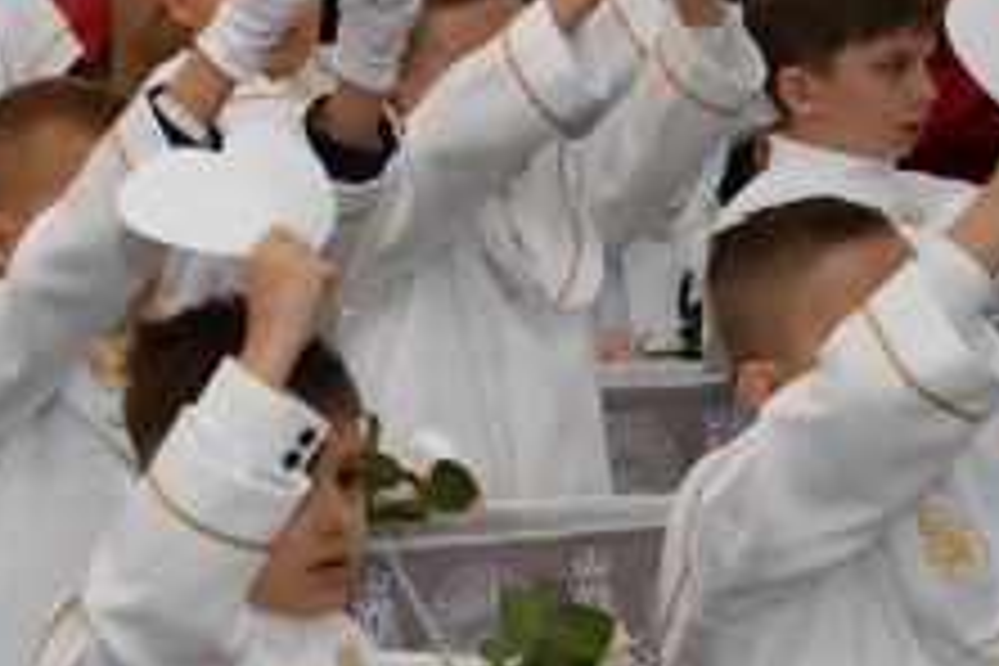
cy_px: -142
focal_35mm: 378
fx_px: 10489
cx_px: -450
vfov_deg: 3.6
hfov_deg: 5.4
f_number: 5.3
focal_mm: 70
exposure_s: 1/160
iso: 2000
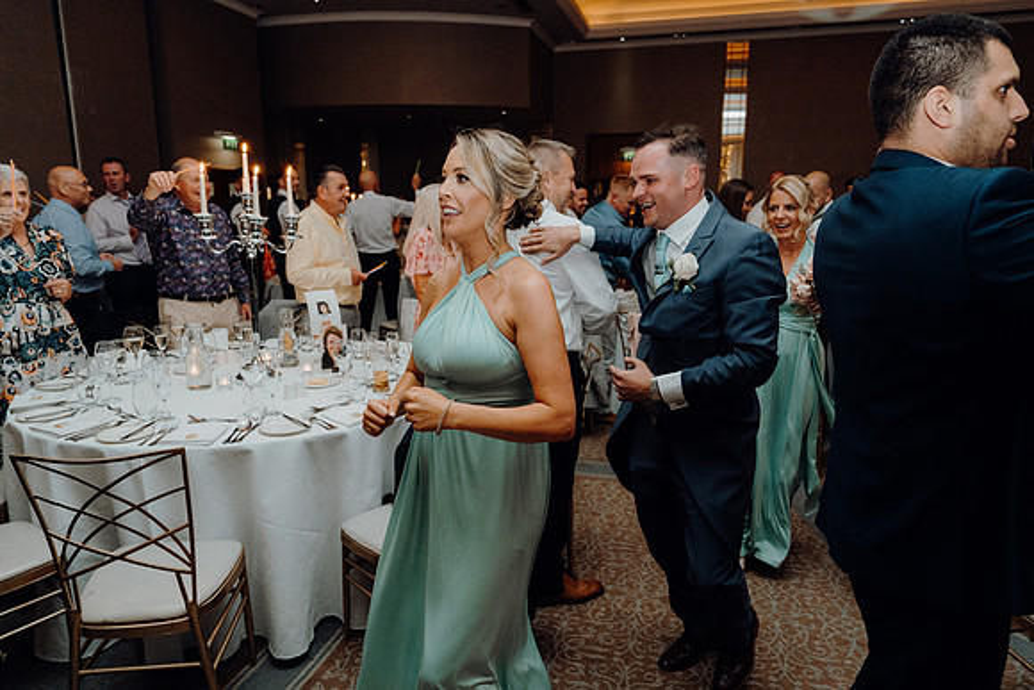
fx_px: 689
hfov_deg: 73.7
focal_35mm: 24
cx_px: 517
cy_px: 345
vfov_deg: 53.2
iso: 2500
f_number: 3.5
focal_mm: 24
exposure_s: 1/160
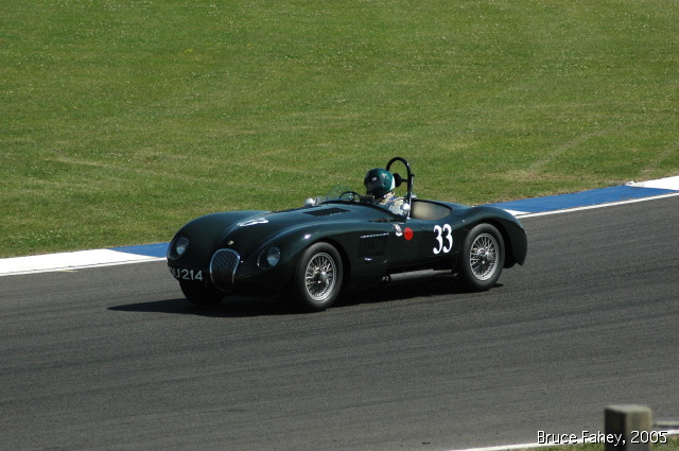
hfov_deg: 6.5
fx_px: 5934
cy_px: 226
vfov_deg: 4.4
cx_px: 340
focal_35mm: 315
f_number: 7.1
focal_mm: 210
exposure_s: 1/2500
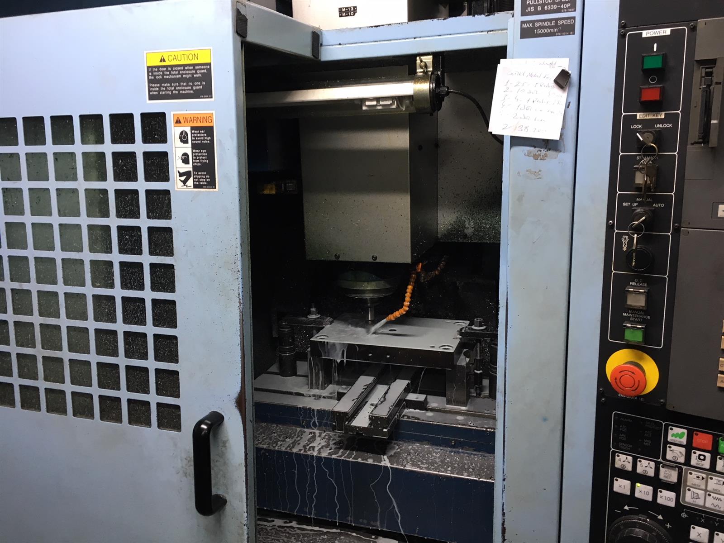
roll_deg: +2.7
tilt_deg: -12.1
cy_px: 272
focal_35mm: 29
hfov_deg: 61.7
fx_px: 607
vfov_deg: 48.2
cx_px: 362
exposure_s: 1/33
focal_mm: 4.15
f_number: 2.2
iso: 100
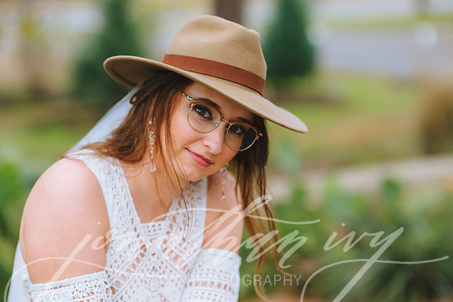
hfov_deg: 22.7
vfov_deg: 15.2
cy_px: 143
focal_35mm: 90
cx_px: 239
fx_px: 1128
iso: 320
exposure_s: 1/1000
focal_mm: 85
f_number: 2
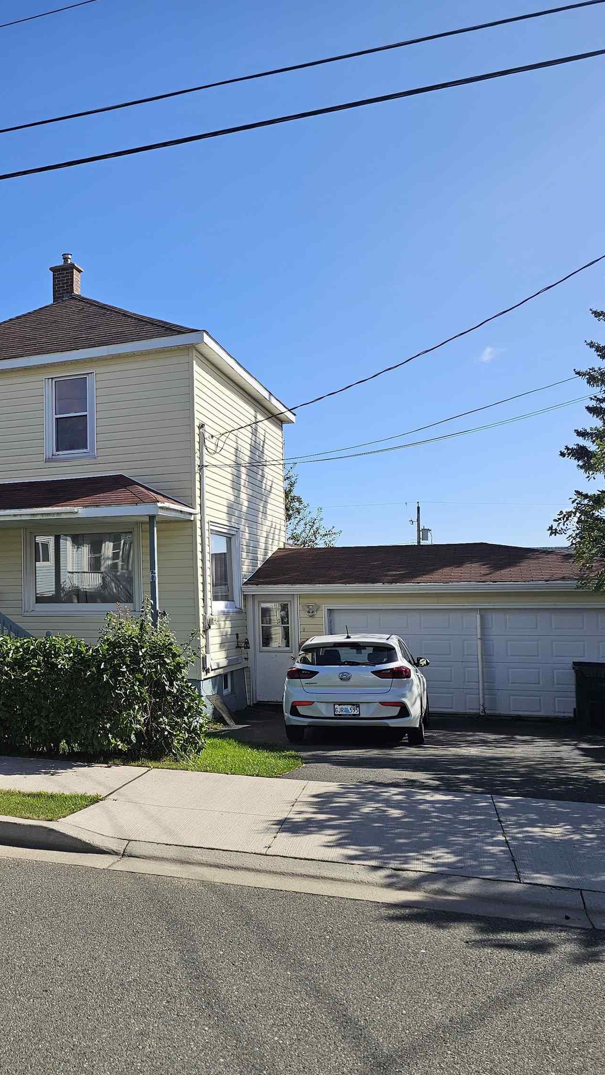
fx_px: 969
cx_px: 32
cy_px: 539
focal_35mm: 34
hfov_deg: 32.5
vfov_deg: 58.0
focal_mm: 6.3
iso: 10
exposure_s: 1/696
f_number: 1.7
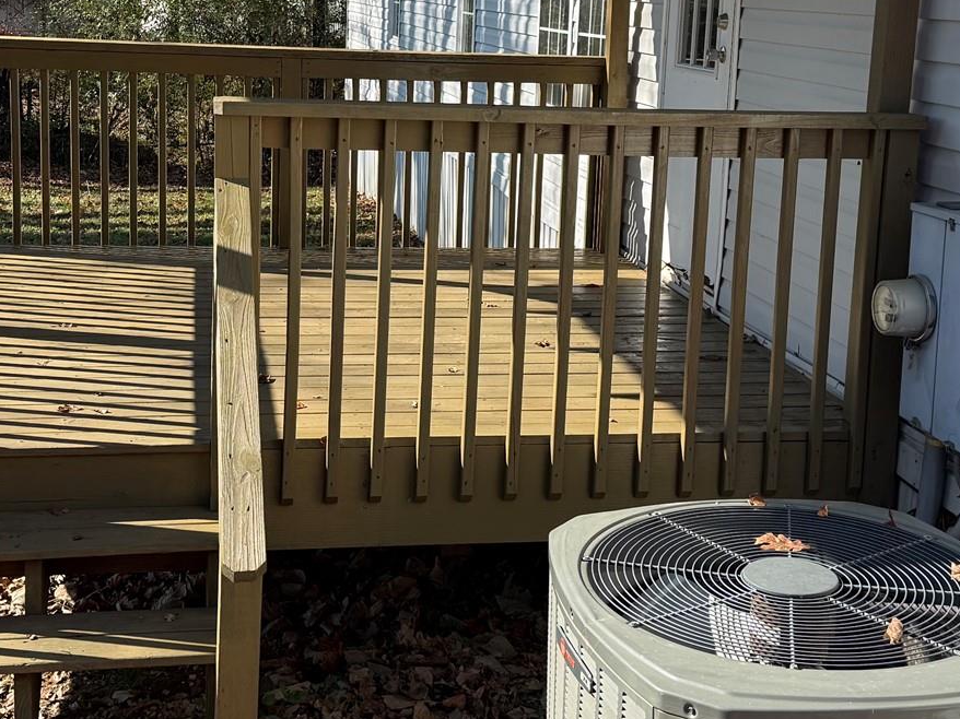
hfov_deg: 34.4
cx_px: 469
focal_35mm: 56
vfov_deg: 25.9
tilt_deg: -8.3
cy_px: 217
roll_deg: -1.4
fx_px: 1553
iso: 100
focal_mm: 6.76
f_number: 1.78
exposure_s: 1/3021
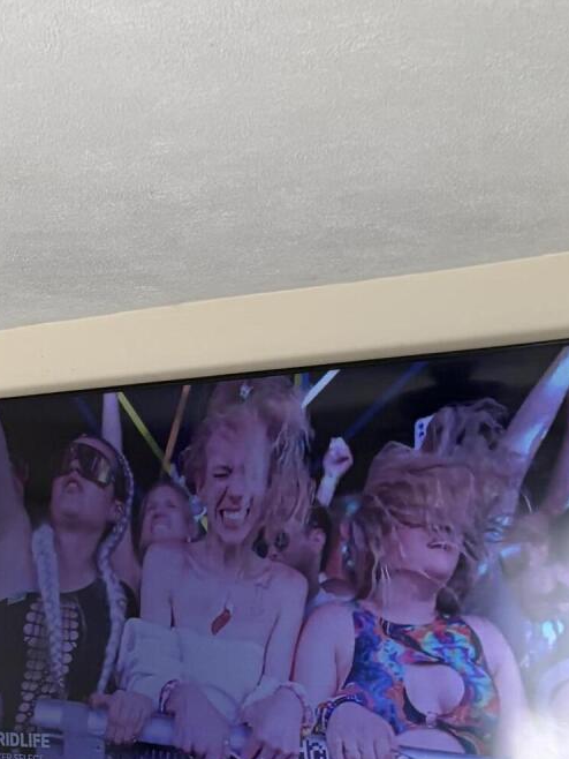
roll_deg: -1.0
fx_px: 1730
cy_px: 967
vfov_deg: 22.3
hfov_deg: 18.3
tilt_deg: -9.4
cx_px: 21
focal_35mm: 79
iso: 125
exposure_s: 1/85
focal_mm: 5.96
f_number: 1.6
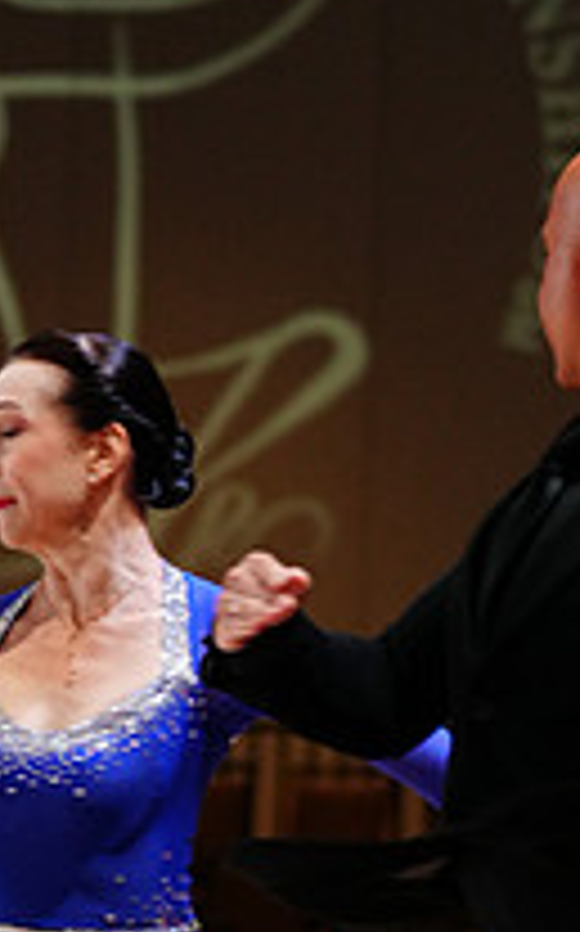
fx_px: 9783
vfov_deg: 5.4
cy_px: 1274
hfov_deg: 3.4
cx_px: 214
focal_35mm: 386
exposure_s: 1/250
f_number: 4
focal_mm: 135
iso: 2500
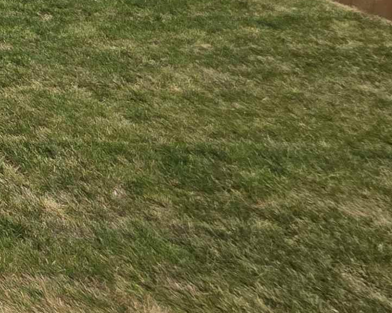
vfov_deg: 24.1
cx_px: -439
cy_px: -110
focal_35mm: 54
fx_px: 626
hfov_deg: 18.0
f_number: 1.9
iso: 40
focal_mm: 2.2
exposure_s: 1/3160
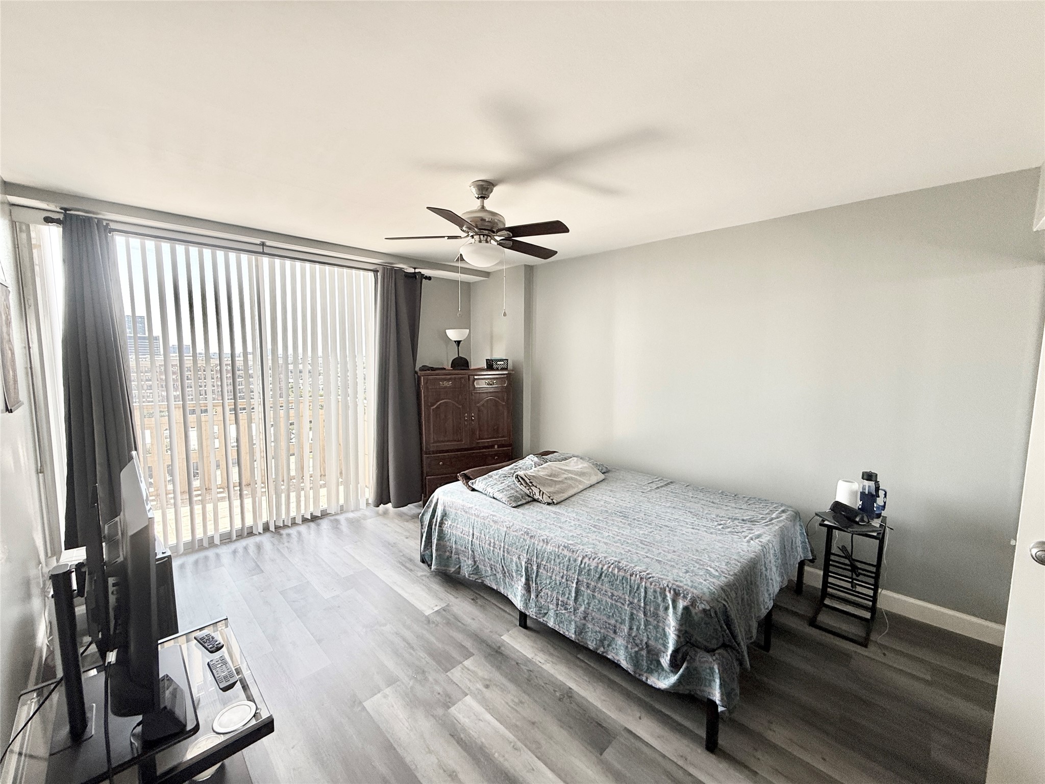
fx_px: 423
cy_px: 392
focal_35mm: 14
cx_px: 522
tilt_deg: -5.9
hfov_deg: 102.1
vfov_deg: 85.7
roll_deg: -0.4
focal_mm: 2.22
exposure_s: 1/100
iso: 80
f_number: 2.2
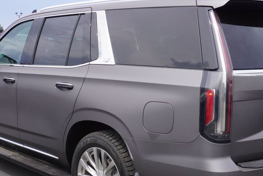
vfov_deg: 24.1
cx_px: 135
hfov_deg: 35.7
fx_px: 409
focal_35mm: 56
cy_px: 124
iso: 100
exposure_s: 1/125
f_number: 9
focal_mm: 21
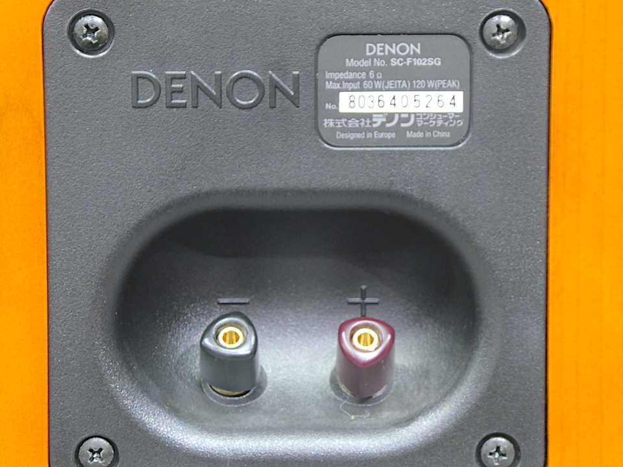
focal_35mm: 151
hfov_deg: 13.1
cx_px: 312
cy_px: 234
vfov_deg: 9.8
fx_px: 2718
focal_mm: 27.1
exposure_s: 1/1.3
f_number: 5.4
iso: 200
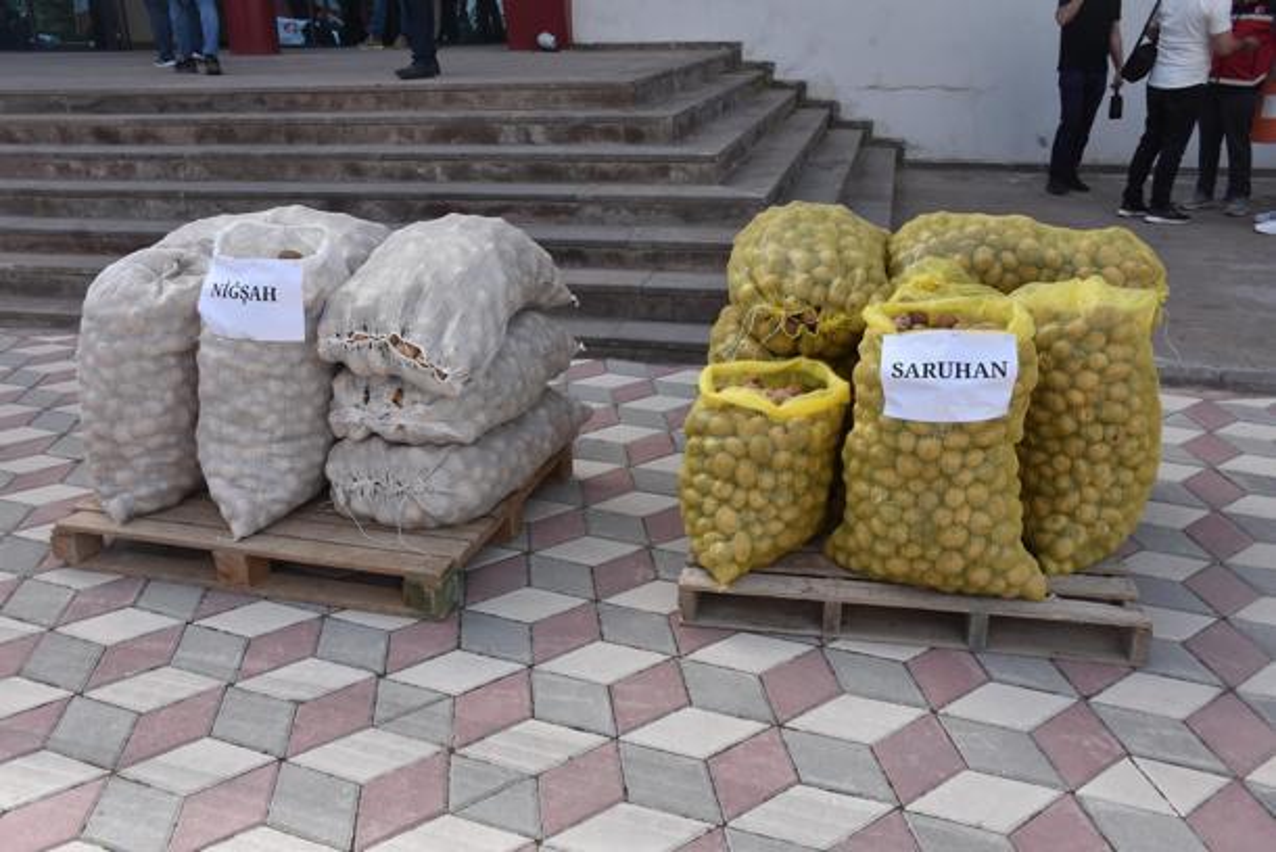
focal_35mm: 33
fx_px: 1170
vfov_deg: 40.0
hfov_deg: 57.2
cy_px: 426
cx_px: 638
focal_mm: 22
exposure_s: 1/500
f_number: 8
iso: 360
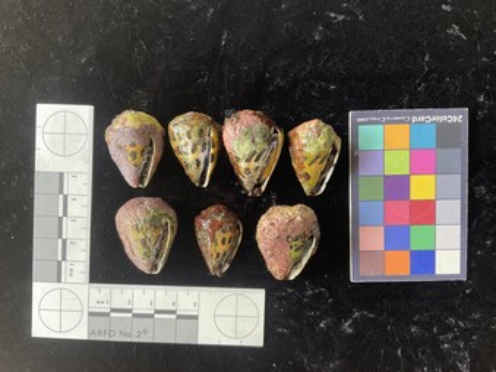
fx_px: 430
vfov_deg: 46.8
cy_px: 188
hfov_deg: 60.0
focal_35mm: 30
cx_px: 253
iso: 40
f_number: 1.8
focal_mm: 3
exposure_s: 1/60
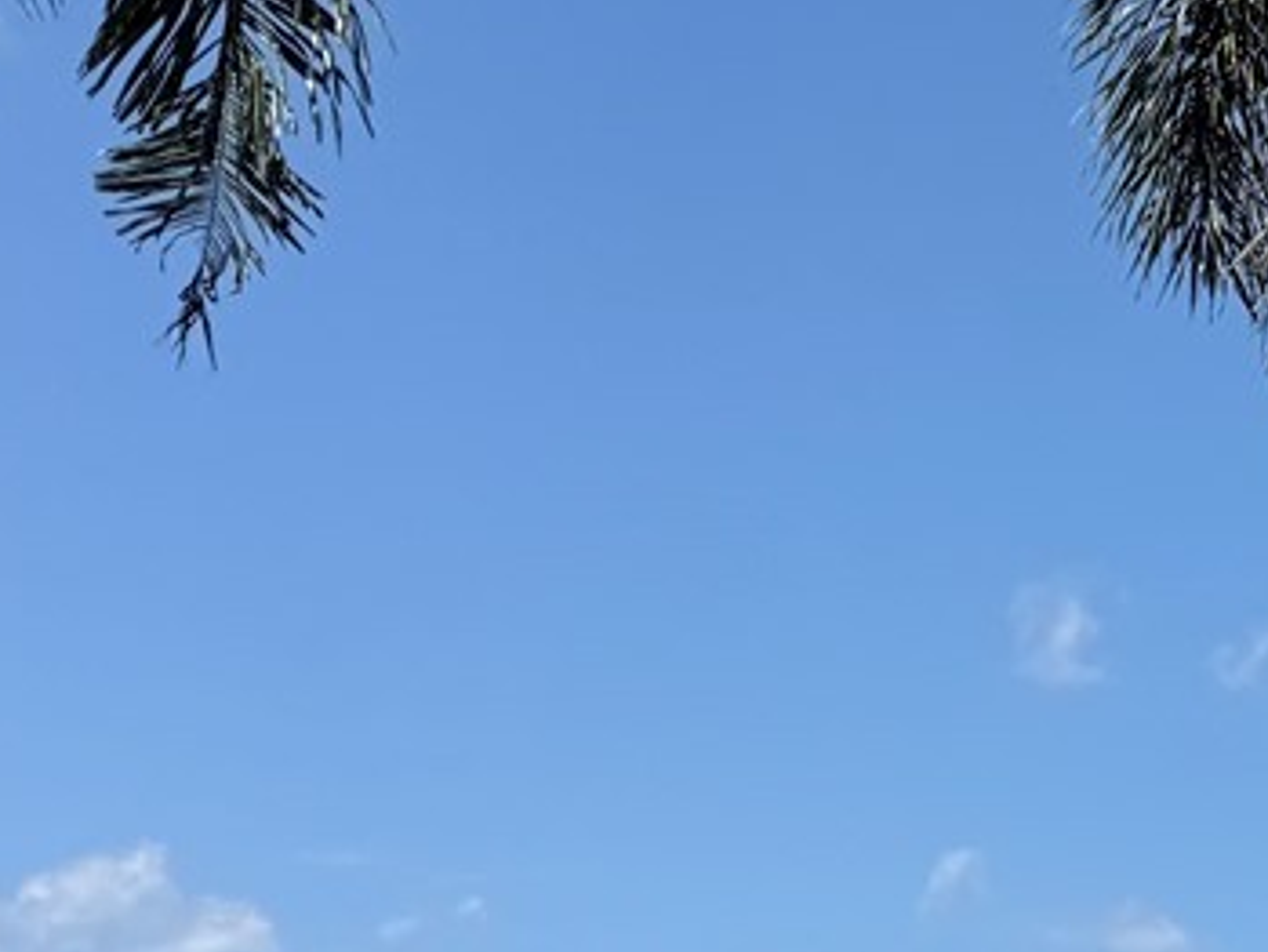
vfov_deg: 12.6
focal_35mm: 110
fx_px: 4031
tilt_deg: -0.6
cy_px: 1562
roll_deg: +0.3
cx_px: 2580
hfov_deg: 14.6
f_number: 1.78
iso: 80
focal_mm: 6.76
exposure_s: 1/7353
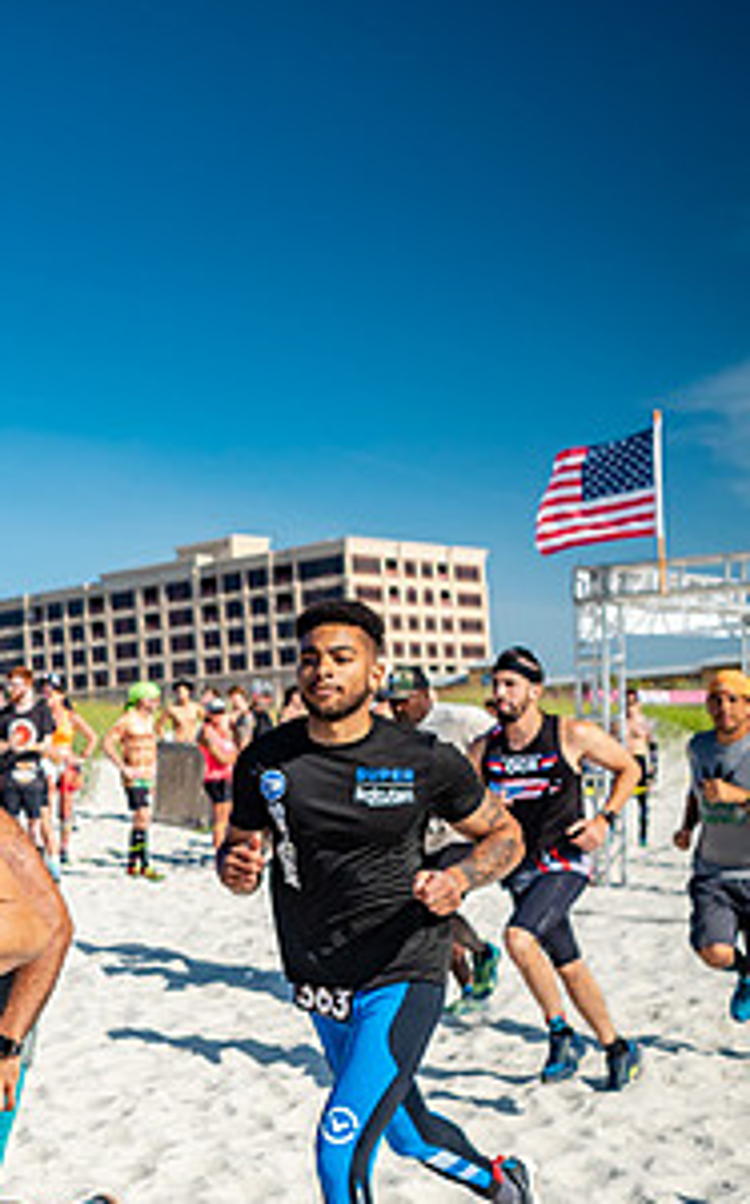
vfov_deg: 36.7
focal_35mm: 55
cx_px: -115
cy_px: 747
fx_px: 1802
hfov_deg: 22.0
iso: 400
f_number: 2.8
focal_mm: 27
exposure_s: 1/4000
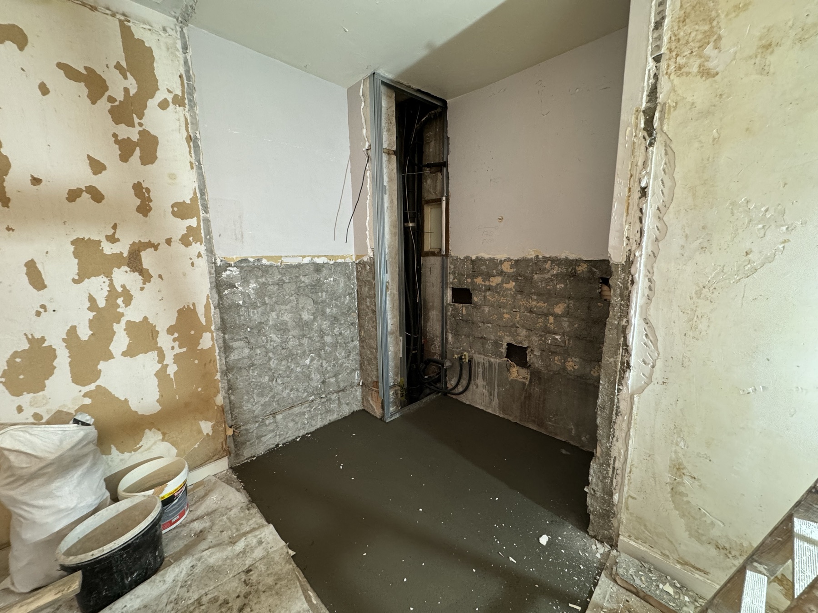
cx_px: 409
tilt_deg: -9.9
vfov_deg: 85.7
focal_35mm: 14
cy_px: 306
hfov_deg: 102.1
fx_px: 331
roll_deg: +0.1
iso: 200
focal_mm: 2.22
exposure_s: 1/50
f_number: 2.2
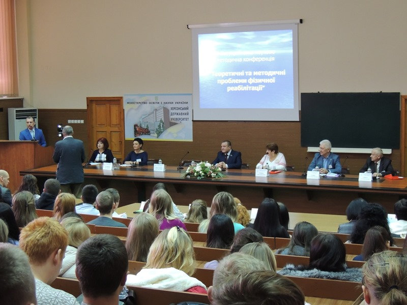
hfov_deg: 32.2
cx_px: 204
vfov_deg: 24.4
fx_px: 705
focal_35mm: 60
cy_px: 152
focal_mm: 10.7
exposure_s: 1/15
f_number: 3.7
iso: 640
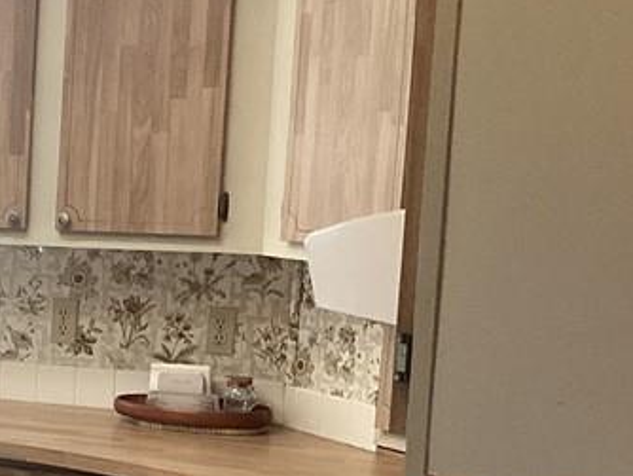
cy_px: 404
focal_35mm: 95
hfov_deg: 18.3
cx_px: -322
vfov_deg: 15.4
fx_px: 1738
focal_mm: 3.3
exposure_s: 1/60
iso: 64
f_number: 2.4
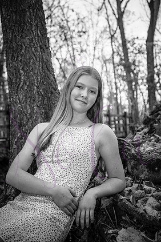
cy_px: 114
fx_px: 443
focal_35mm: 66
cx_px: 79
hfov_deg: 20.6
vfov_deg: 30.5
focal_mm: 62
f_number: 5.6
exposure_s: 1/320
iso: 800
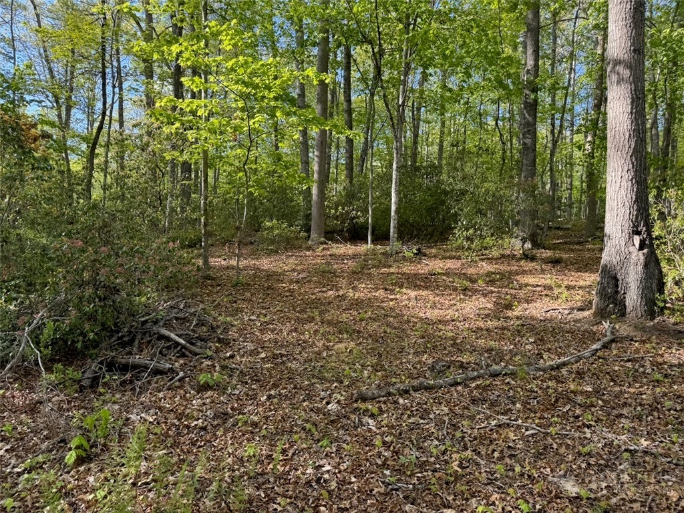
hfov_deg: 71.6
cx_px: 342
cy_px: 256
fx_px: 474
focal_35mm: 24
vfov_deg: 56.8
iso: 80
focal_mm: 6.76
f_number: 1.78
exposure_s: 1/504
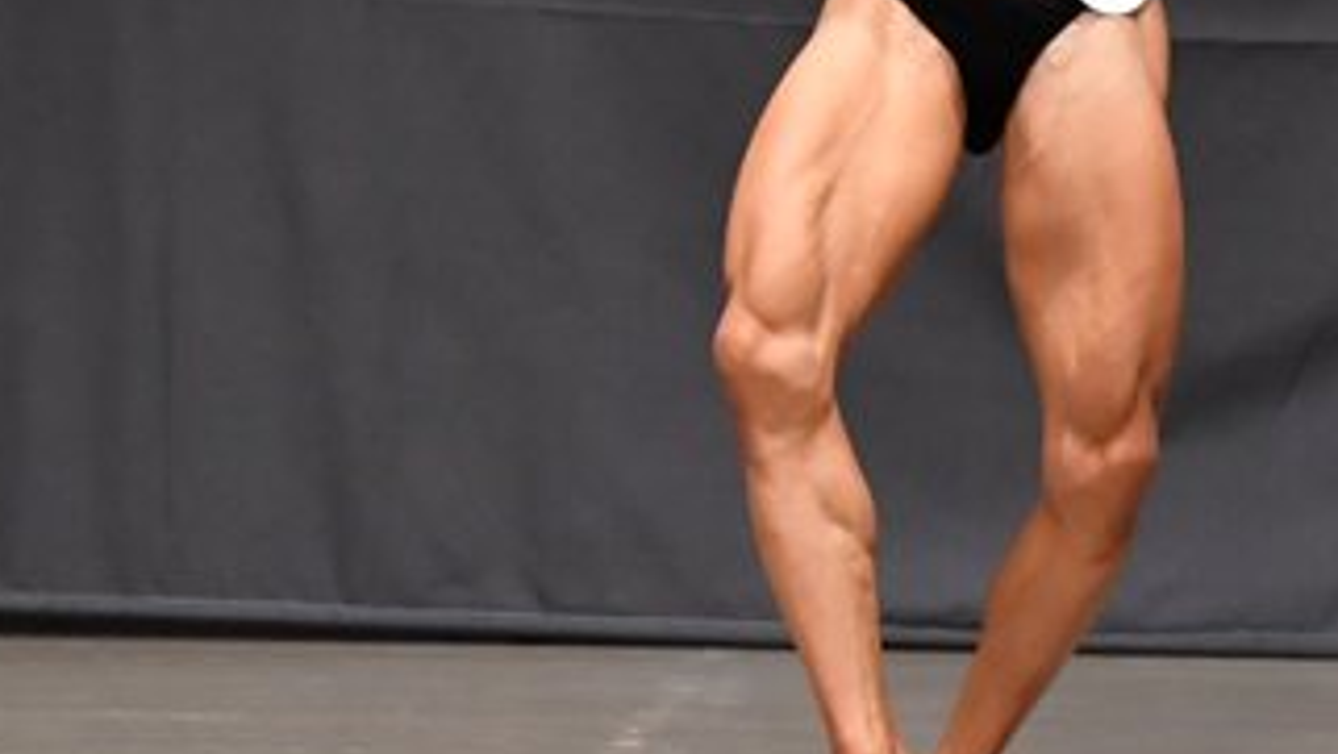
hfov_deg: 3.8
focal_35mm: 569
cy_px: 8
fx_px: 20199
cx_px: 1153
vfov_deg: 2.1
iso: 6400
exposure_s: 1/400
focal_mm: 150
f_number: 5.6
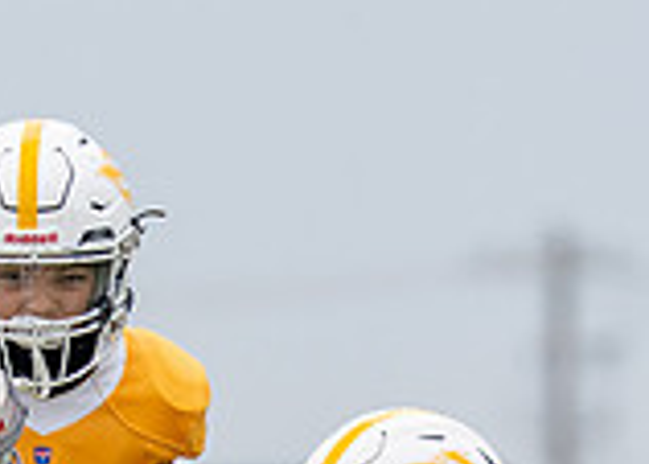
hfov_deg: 1.7
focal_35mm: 1188
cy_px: 866
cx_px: 390
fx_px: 21907
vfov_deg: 1.2
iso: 250
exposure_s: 1/3200
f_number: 2.8
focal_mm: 200
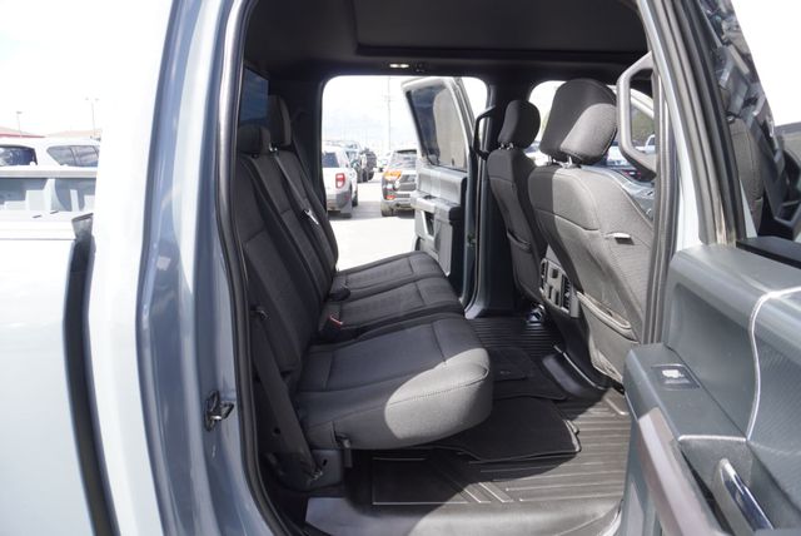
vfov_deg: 53.2
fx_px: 534
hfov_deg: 73.7
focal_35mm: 24
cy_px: 268
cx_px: 400
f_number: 5
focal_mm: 16
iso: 100
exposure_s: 1/100
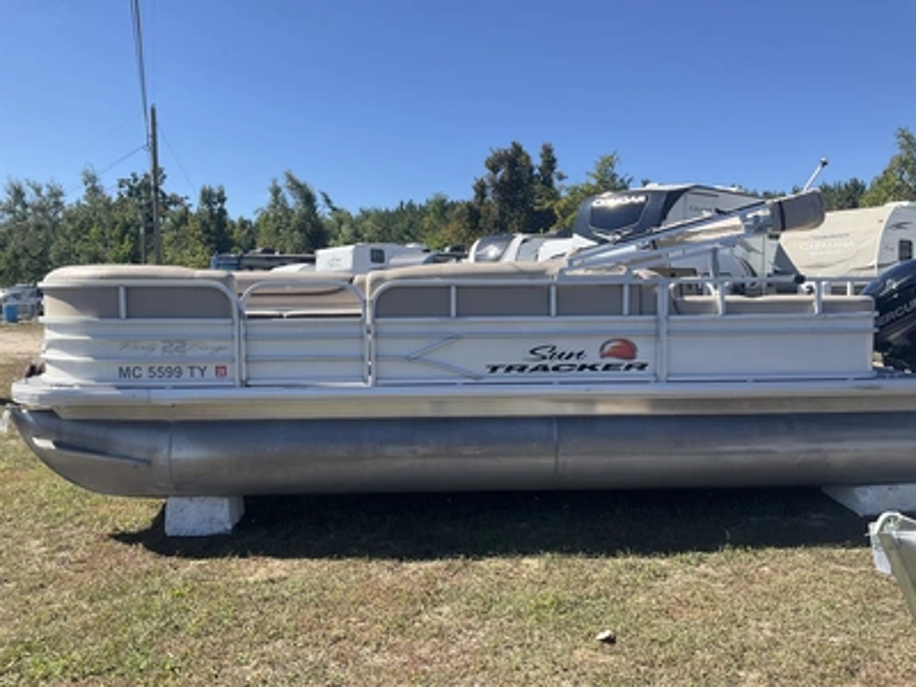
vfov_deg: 48.2
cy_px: 344
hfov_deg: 61.7
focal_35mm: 29
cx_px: 458
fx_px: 767
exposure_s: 1/1250
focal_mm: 3
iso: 25
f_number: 1.8
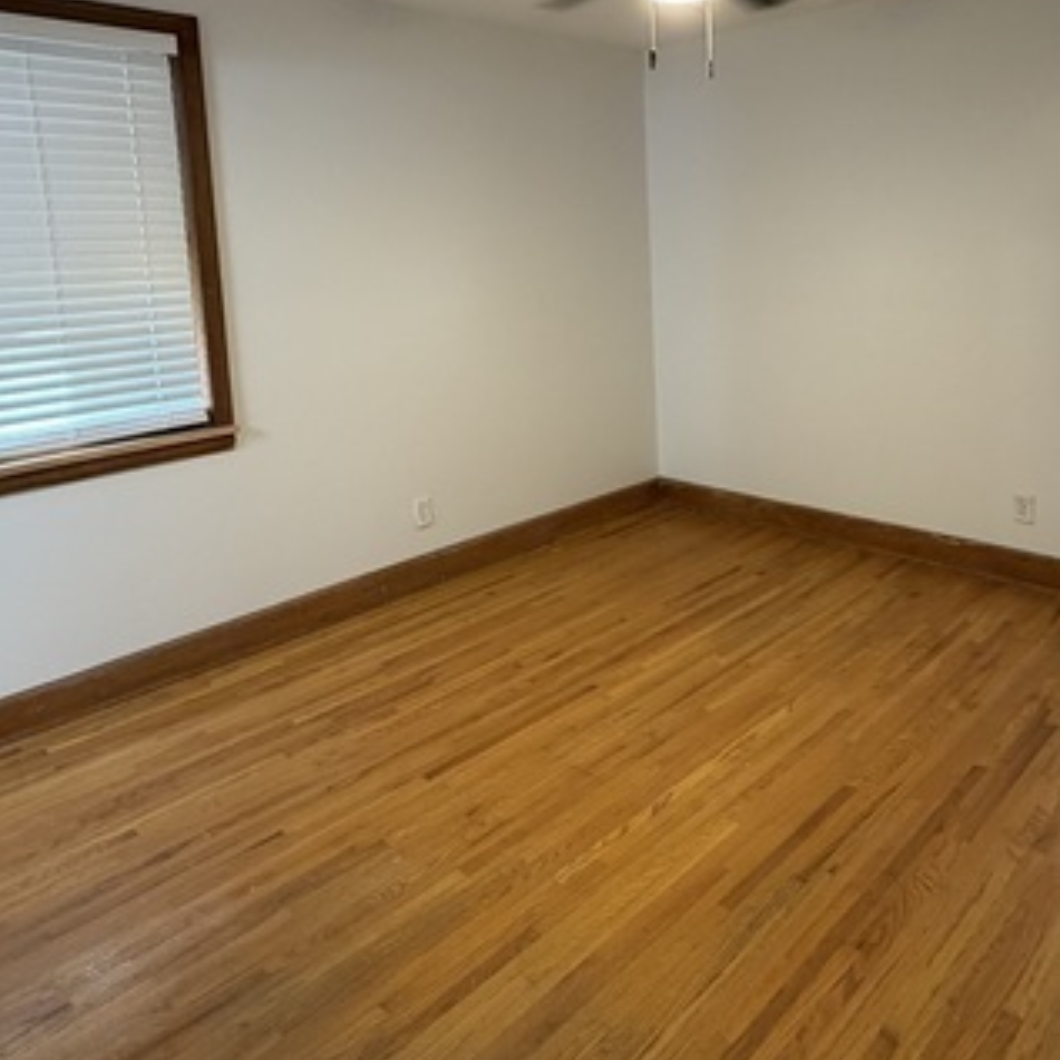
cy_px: 356
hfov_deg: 60.6
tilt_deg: -7.2
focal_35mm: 26
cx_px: 619
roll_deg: +2.4
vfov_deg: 59.6
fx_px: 901
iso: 320
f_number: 2.2
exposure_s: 1/60
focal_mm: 2.22
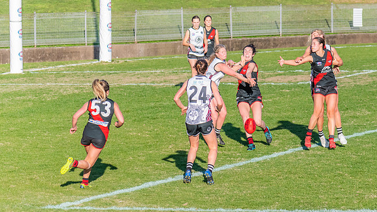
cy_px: 85
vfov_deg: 3.9
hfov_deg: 6.8
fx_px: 3150
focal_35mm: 315
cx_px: 328
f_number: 8
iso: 800
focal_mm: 170
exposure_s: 1/1250
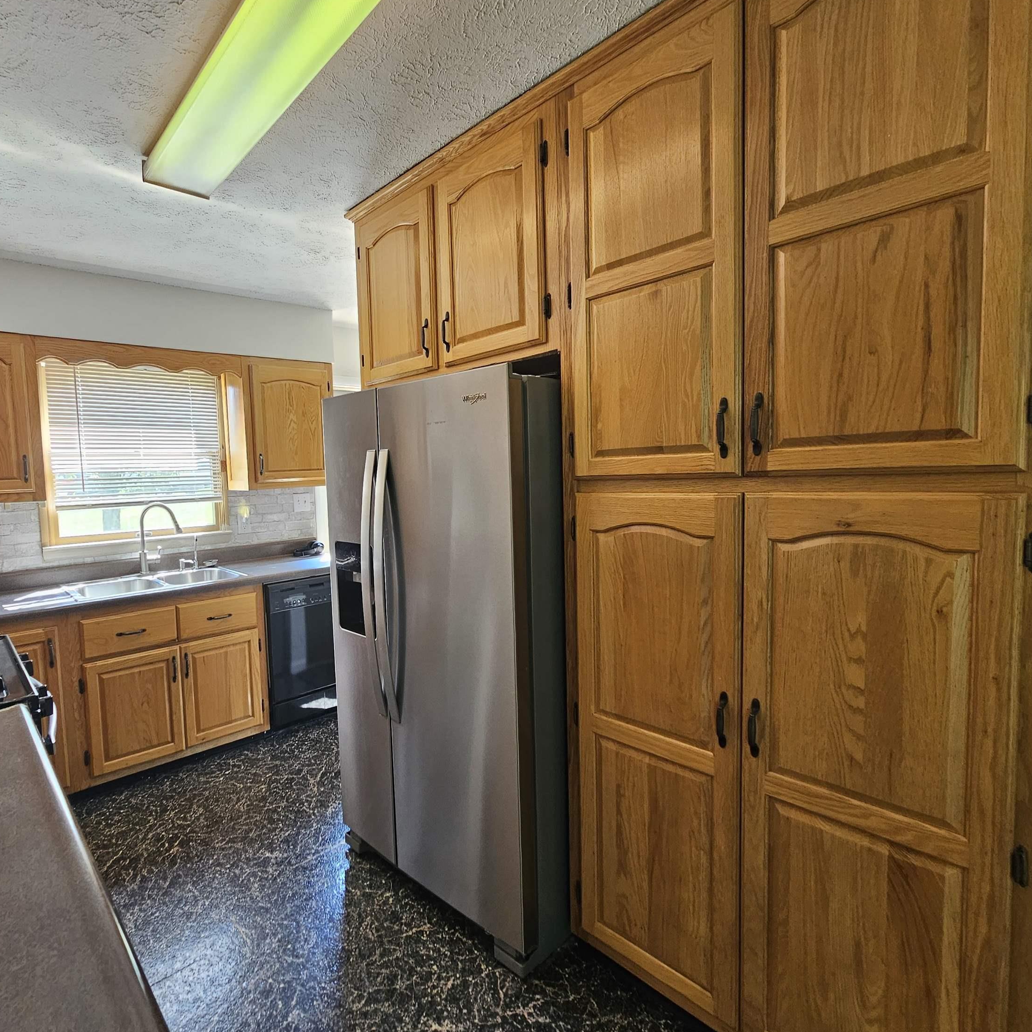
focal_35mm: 16
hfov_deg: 85.7
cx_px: 385
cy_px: 511
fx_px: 540
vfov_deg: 87.4
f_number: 2.2
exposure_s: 1/60
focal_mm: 2.2
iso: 125
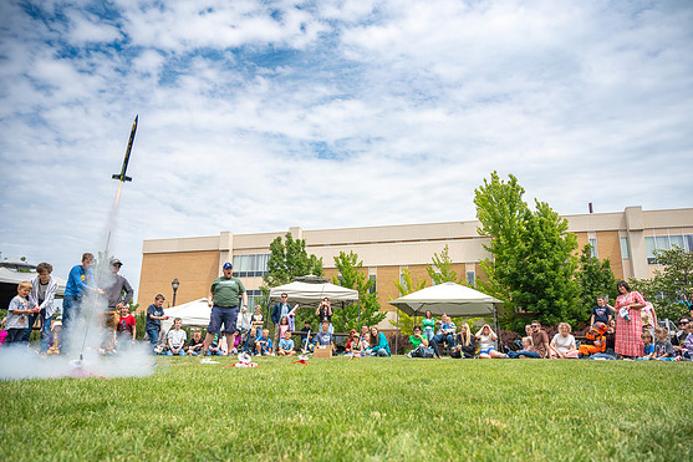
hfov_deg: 71.5
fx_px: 481
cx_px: 360
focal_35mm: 25
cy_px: 232
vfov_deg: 51.3
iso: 160
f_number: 4
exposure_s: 1/2500
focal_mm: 24
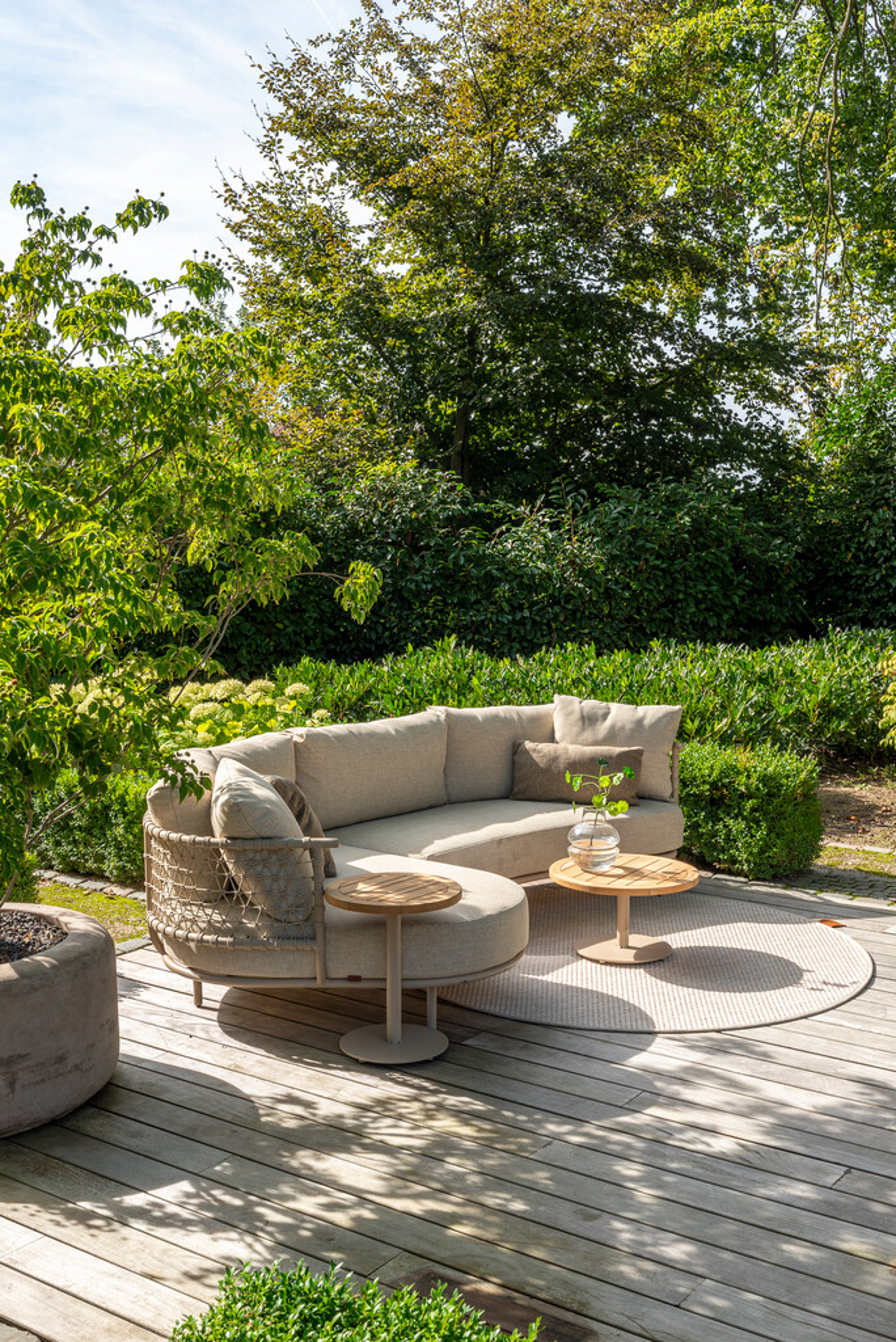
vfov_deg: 48.4
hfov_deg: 33.4
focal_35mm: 40
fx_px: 1491
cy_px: 671
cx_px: 448
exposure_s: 1/60
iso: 100
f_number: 11
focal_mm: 40
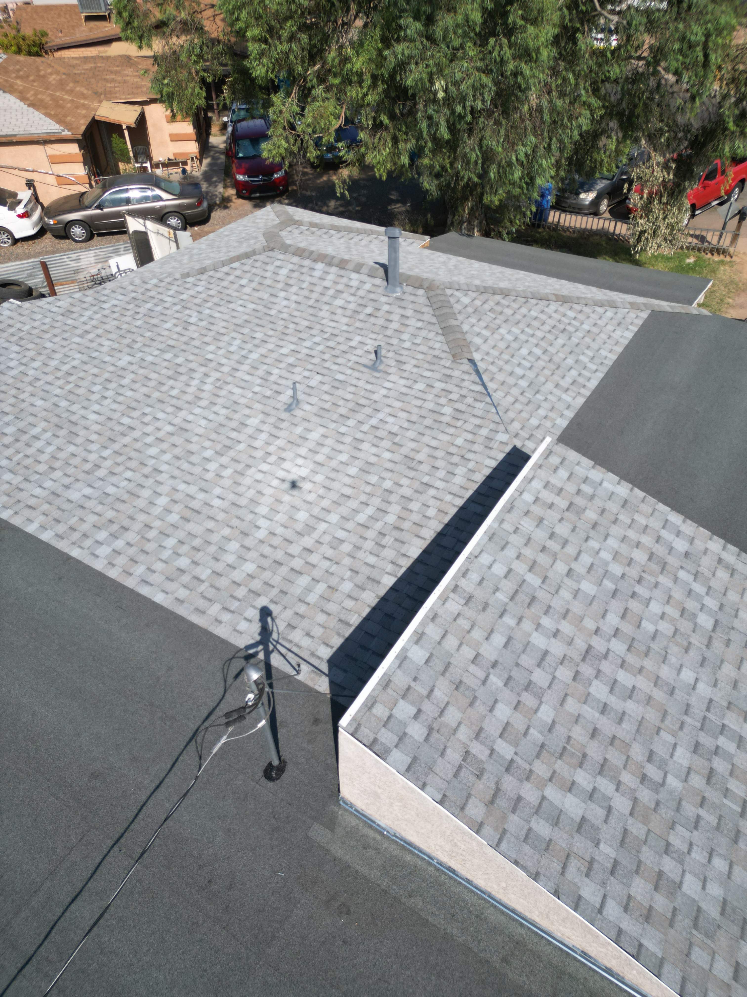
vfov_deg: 71.6
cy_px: 498
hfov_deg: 56.8
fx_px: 691
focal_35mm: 24
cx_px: 374
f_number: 1.7
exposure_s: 1/3000
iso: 100
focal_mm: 6.72
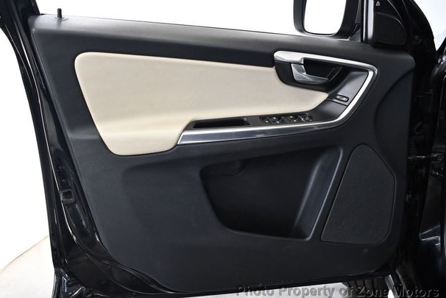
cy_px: 148
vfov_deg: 35.1
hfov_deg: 50.7
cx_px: 227
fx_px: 471
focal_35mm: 38
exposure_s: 1/125
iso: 1800
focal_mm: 18
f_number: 3.5
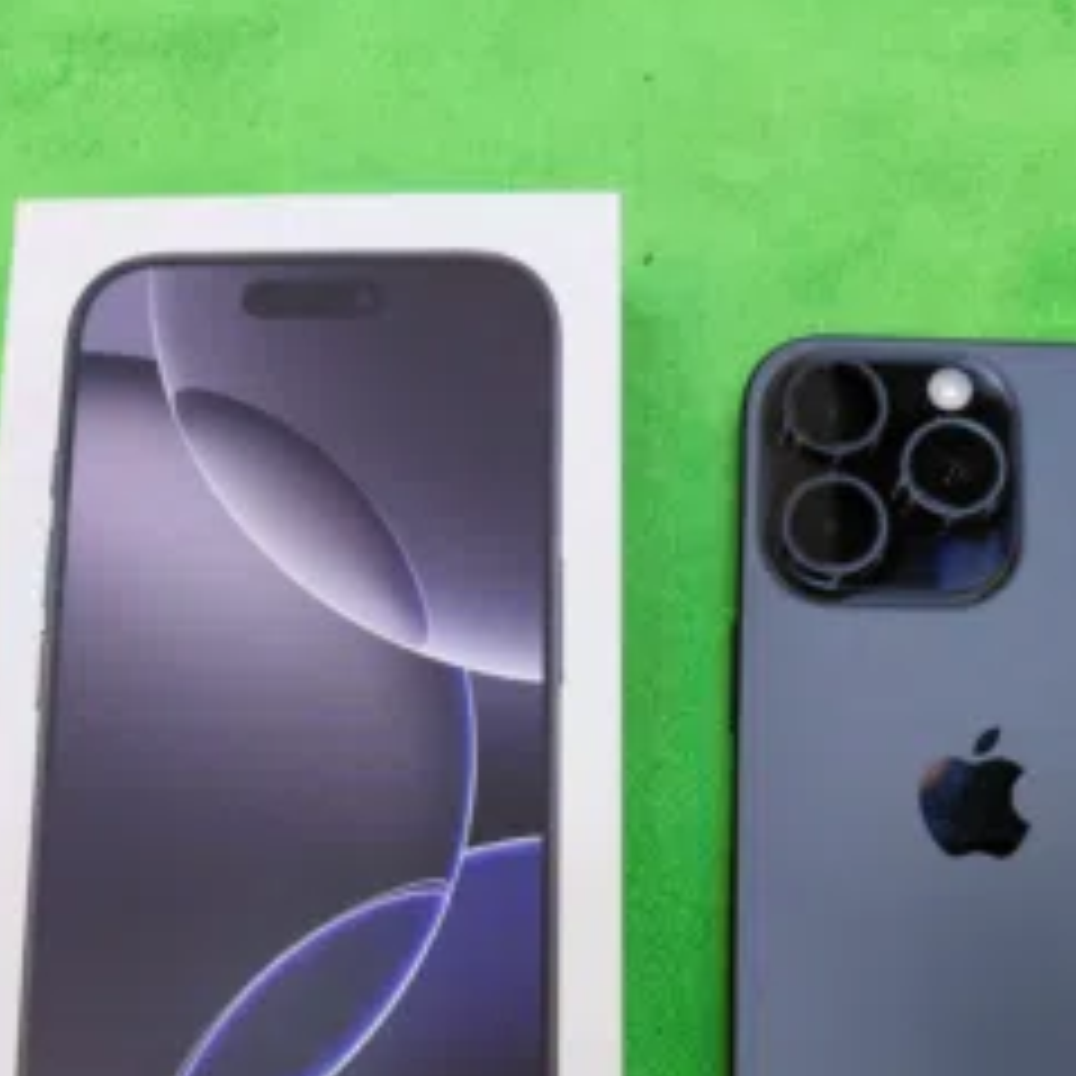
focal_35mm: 37
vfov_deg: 43.1
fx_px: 1301
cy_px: 842
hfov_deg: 44.9
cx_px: 581
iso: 80
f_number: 1.8
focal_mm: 4.69
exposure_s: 1/100
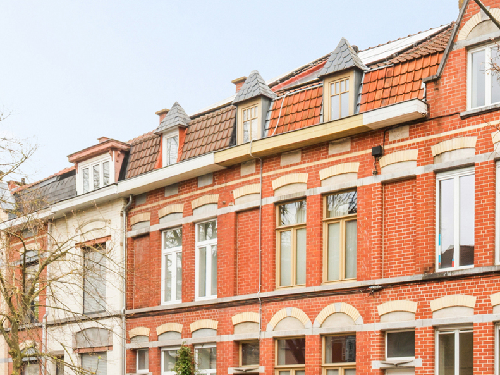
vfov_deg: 32.7
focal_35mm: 43
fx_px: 626
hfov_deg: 41.5
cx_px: 407
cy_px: 280
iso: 100
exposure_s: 1/8
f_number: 14
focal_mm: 16.5
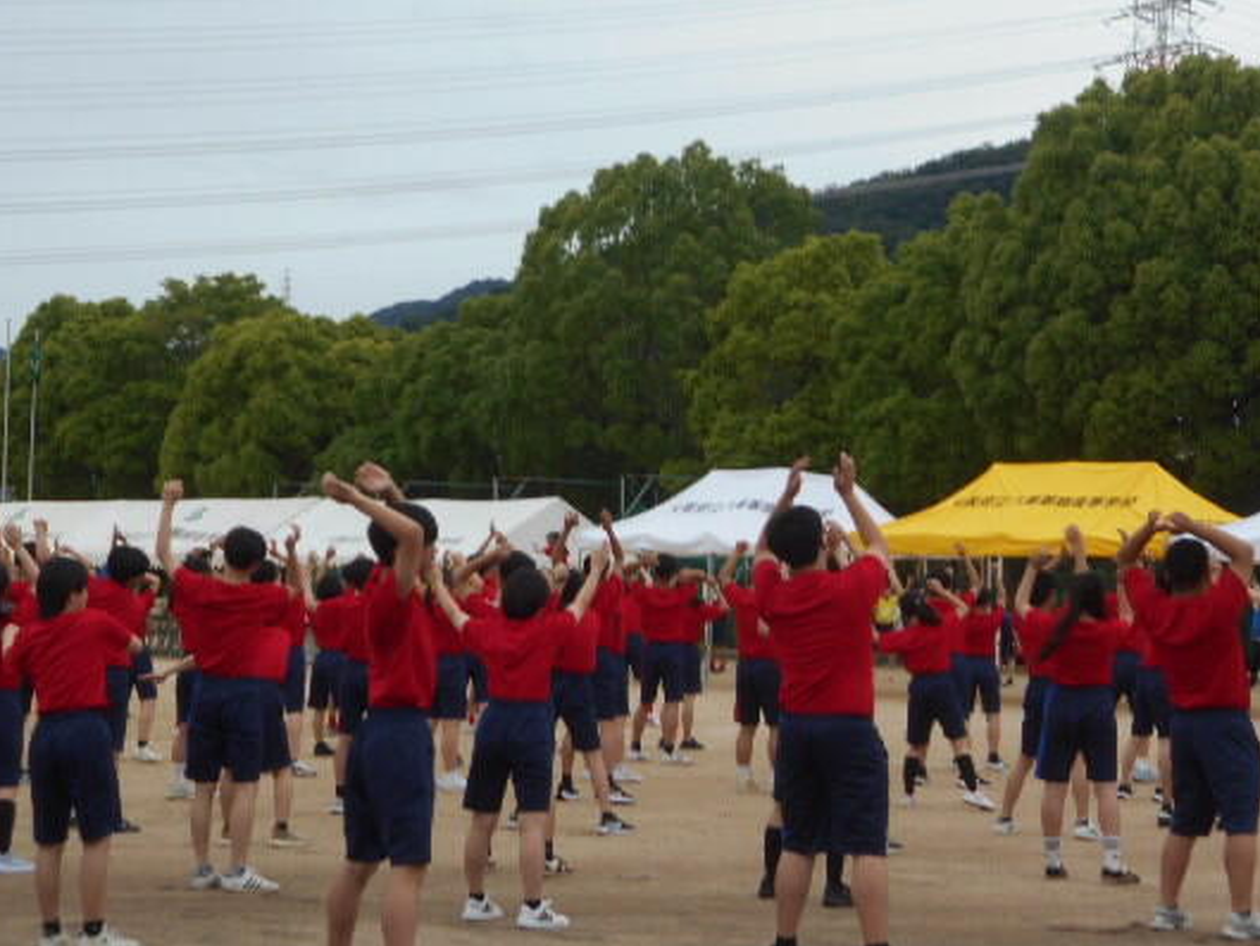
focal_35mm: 92
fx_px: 3350
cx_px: 660
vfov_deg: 16.1
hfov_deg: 21.3
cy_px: 379
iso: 80
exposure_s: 1/400
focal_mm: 13.5
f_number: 5.8
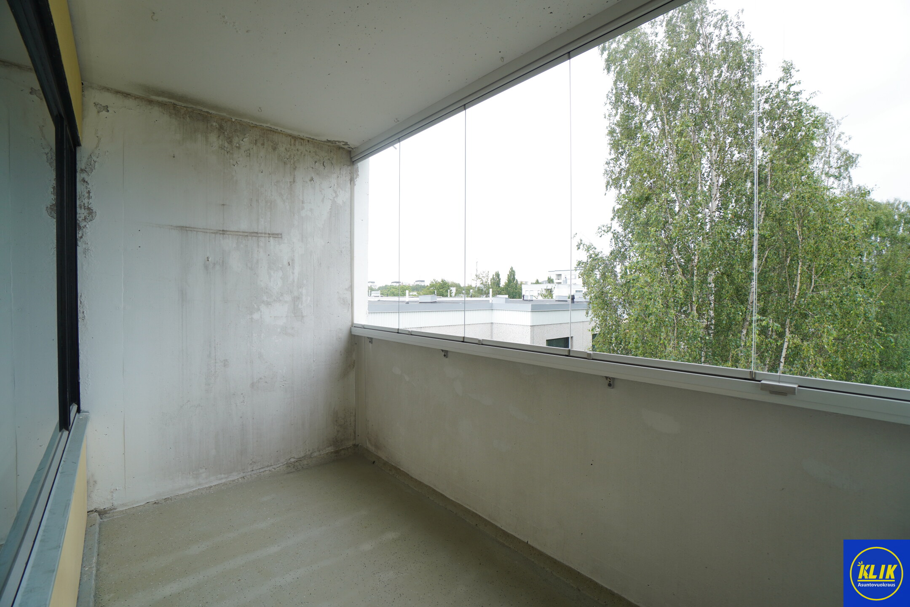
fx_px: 379
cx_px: 455
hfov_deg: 100.4
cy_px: 304
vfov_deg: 77.3
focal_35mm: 15
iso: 100
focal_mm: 10
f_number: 5.6
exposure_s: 1/50
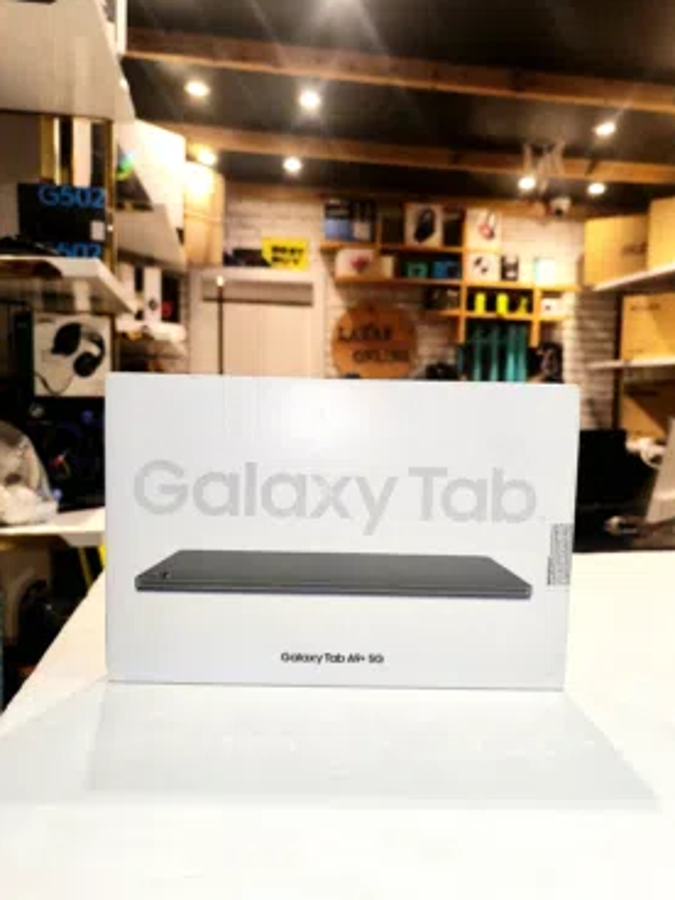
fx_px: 650
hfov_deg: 54.9
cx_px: 355
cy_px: 457
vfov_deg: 69.4
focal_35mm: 25
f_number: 1.65
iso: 640
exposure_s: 1/100
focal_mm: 6.14
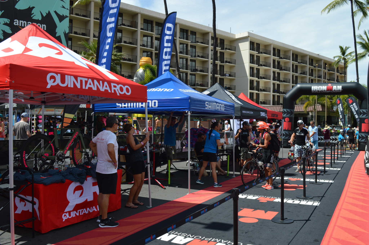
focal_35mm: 33
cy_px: 122
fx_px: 338
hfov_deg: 57.3
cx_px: 184
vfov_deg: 39.9
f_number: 8
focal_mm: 22
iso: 100
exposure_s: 1/250
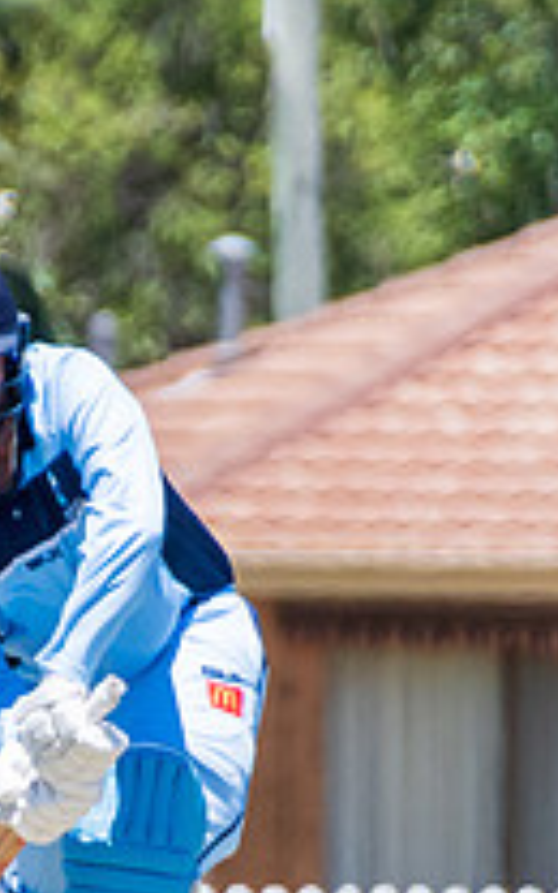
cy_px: 685
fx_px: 61535
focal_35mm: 2529
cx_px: 38
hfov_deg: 0.5
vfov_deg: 0.8
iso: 400
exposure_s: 1/2000
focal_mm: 400
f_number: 6.3
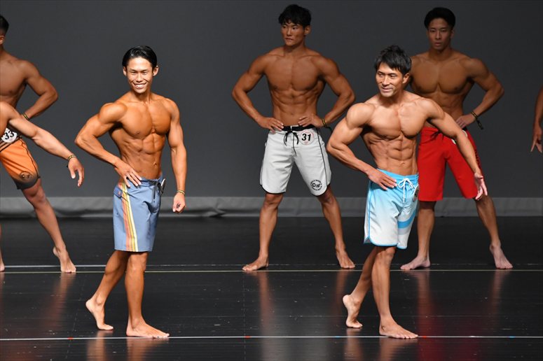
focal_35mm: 315
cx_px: 272
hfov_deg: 6.5
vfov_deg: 4.4
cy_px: 180
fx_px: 4749
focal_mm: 210
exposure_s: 1/400
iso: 2800
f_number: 5.6
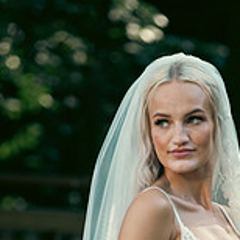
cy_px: 326
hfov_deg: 3.5
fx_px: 3898
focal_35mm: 497
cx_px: 171
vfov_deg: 3.5
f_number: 3.5
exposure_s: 1/200
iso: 160
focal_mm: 200
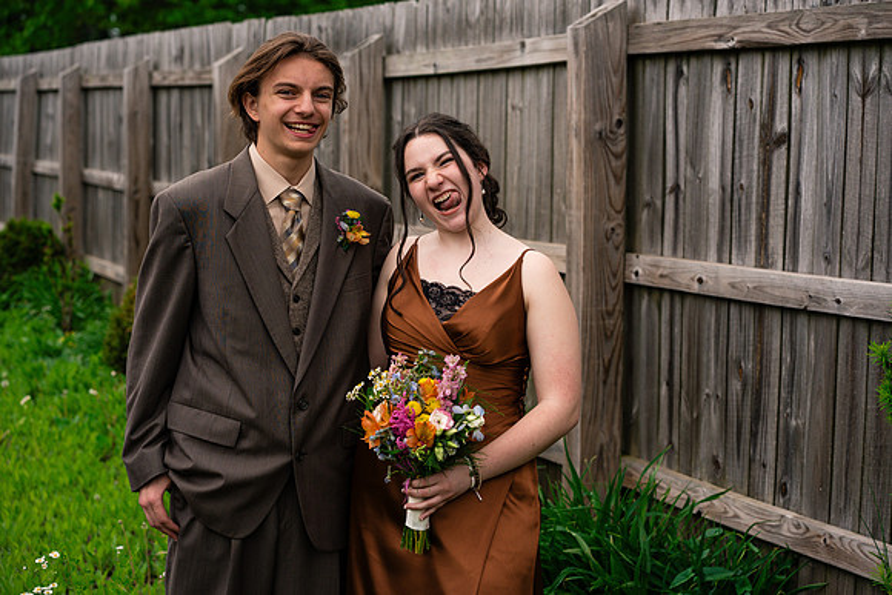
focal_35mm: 85
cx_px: 446
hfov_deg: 23.9
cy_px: 298
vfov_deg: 16.1
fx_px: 2107
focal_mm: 85
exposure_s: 1/800
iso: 400
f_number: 5
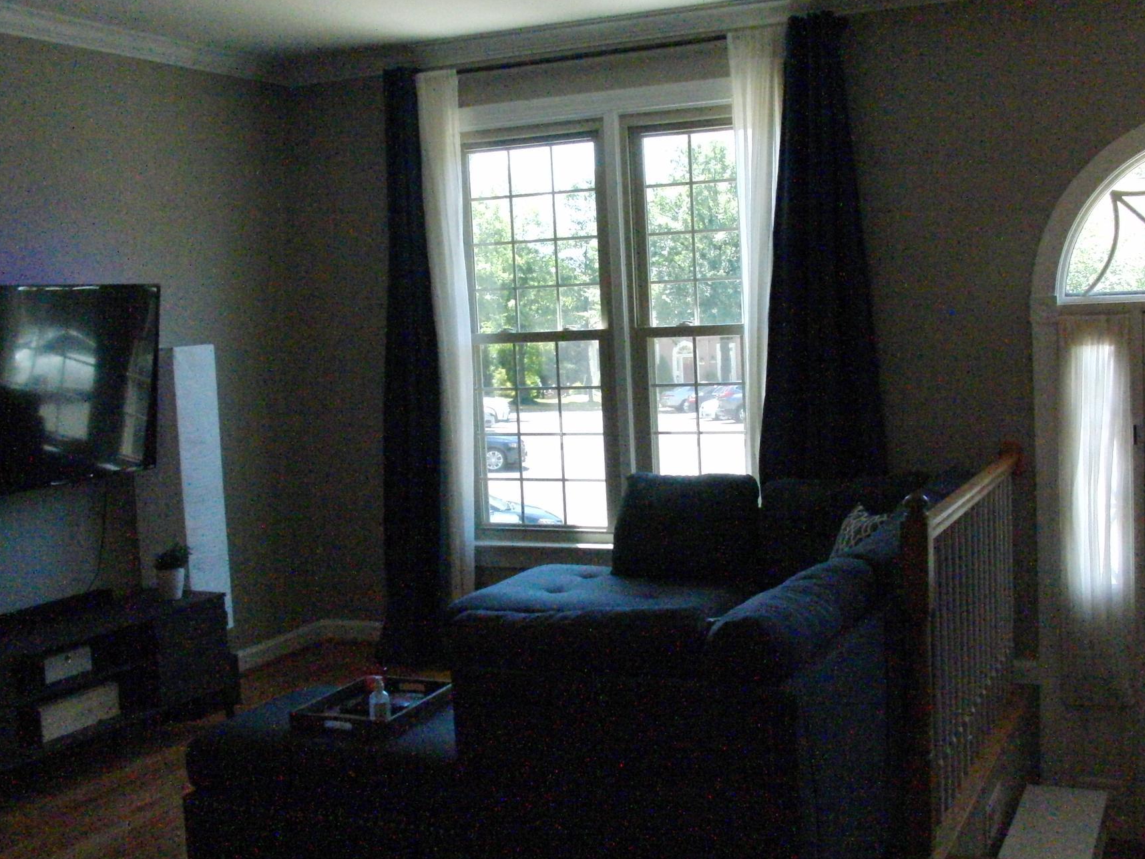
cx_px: 608
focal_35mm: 43
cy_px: 435
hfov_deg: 43.8
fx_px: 1422
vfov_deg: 33.6
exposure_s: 1/500
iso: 1600
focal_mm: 7.3
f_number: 4.7
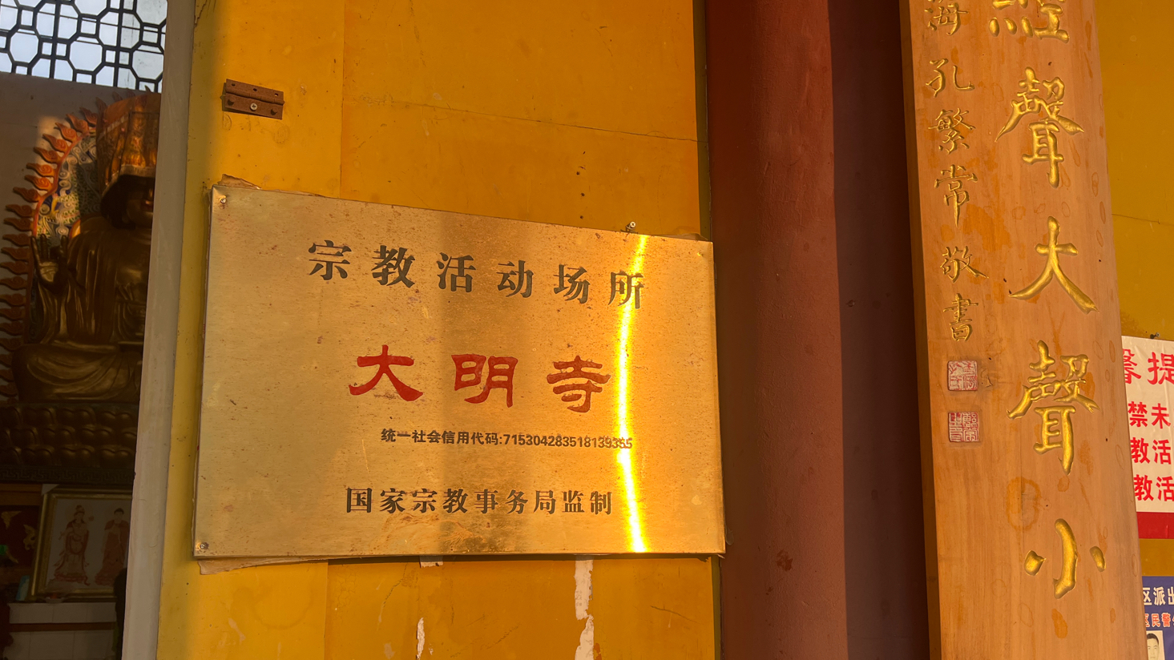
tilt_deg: +7.1
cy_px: 427
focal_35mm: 29
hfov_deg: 66.1
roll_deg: -0.5
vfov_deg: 39.8
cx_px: 592
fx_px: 903
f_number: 1.5
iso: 50
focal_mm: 5.7
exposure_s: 1/873
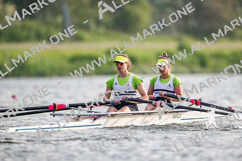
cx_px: 121
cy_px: 80
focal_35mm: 600
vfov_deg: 2.3
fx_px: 4034
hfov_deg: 3.4
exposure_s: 1/2500
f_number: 4
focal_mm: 600
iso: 360
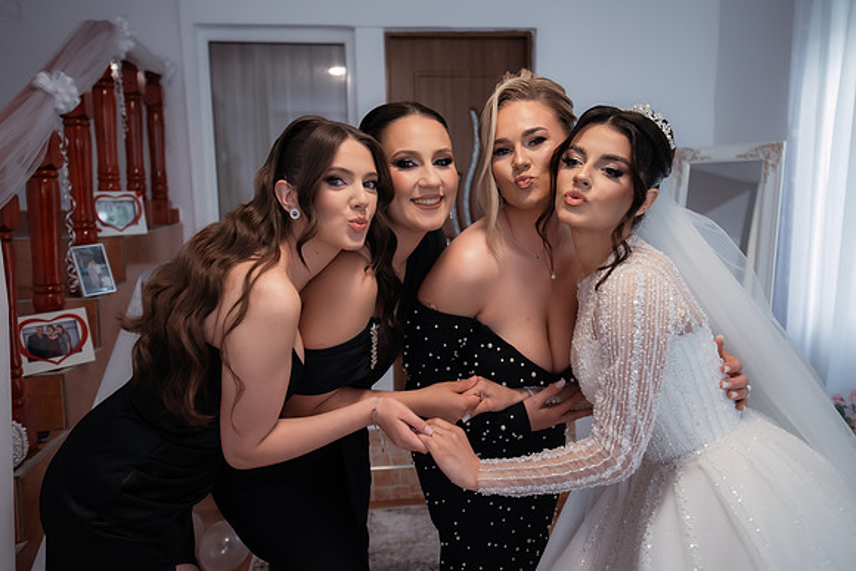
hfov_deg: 61.9
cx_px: 428
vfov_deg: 43.6
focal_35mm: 30
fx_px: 713
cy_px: 286
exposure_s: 1/250
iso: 1600
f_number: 2.8
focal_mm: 30
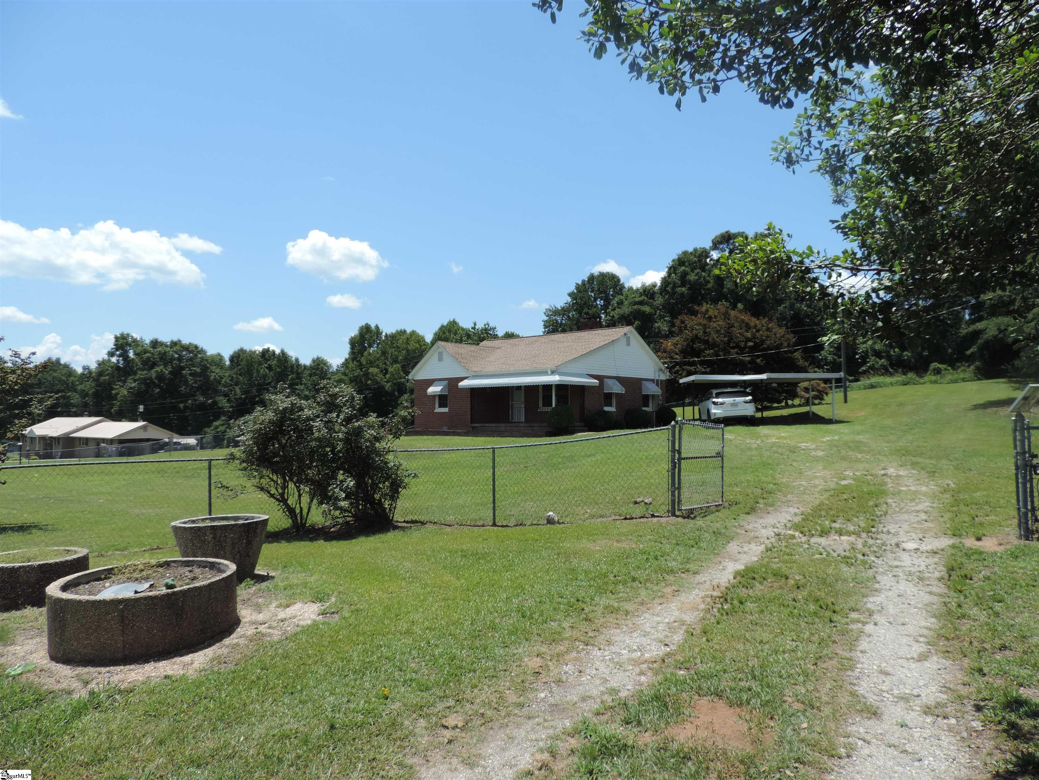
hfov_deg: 71.6
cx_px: 520
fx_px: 720
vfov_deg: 56.8
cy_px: 390
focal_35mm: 24
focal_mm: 4.3
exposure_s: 1/1000
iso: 80
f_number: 3
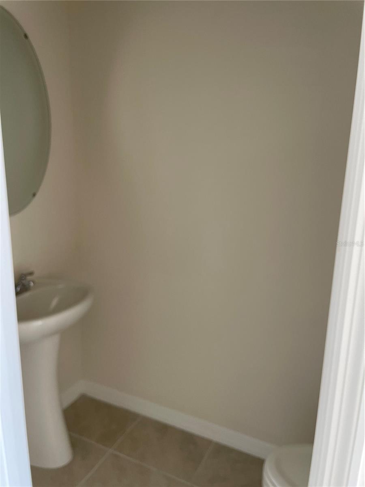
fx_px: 366
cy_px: 244
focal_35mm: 26
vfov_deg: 67.3
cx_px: 182
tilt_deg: -13.0
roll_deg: -1.3
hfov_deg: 53.1
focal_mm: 4.2
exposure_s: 1/120
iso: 100
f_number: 1.6
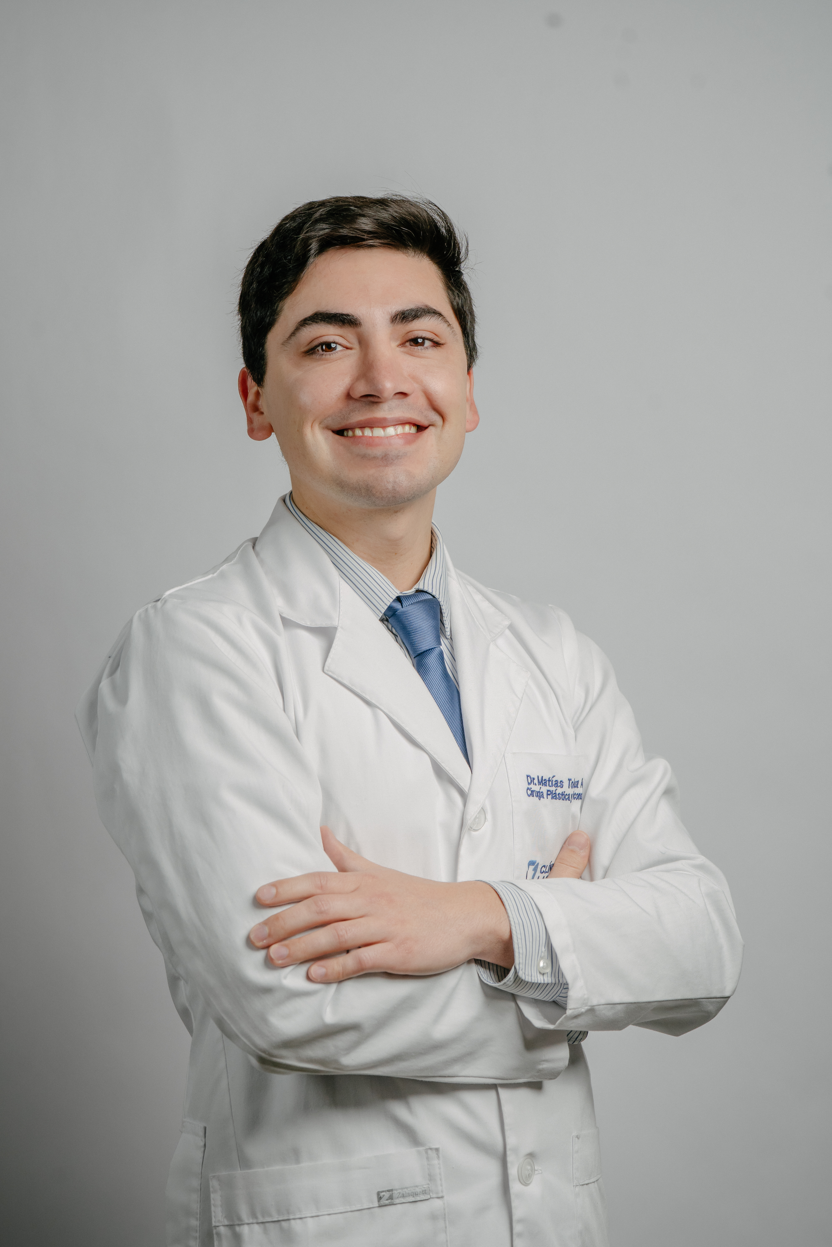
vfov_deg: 22.1
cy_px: 624
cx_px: 416
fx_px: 3189
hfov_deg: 14.9
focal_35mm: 92
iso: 640
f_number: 6.3
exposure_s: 1/200
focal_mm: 92
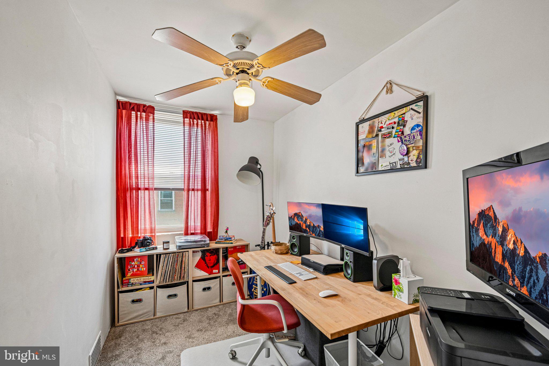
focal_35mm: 16
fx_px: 236
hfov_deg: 98.5
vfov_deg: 75.5
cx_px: 274
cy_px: 183
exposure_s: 1/160
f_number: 8
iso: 800
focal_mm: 15.5
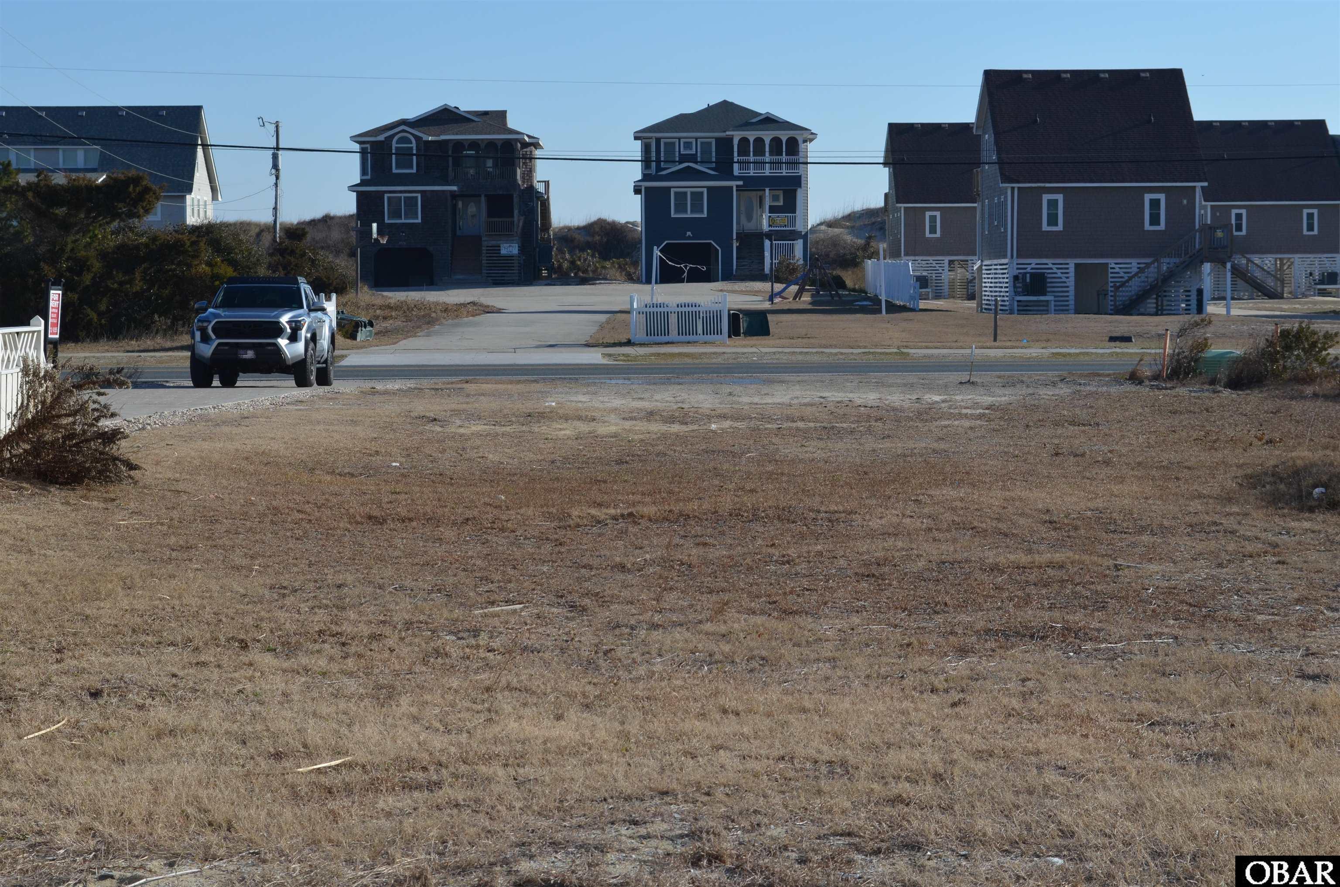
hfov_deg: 26.0
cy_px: 444
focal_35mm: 78
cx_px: 670
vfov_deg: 17.4
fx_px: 2897
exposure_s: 1/400
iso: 200
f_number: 10
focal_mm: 52
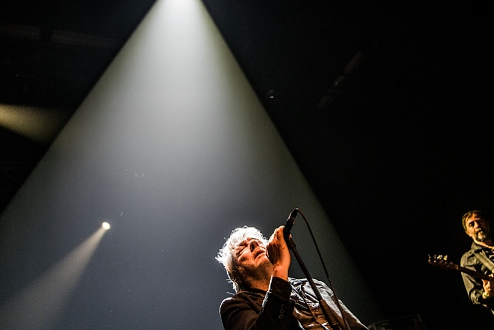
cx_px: 251
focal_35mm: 45
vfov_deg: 29.6
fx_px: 618
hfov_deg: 43.6
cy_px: 231
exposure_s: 1/80
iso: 800
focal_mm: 31
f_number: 3.5
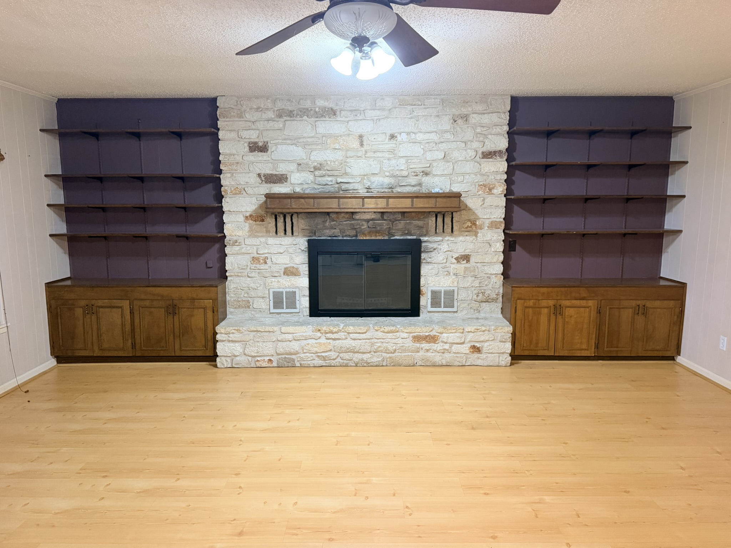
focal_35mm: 24
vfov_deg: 56.8
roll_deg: +1.7
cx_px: 366
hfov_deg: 71.6
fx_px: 507
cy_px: 274
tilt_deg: -6.9
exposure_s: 1/60
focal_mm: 6.76
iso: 320
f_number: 1.78
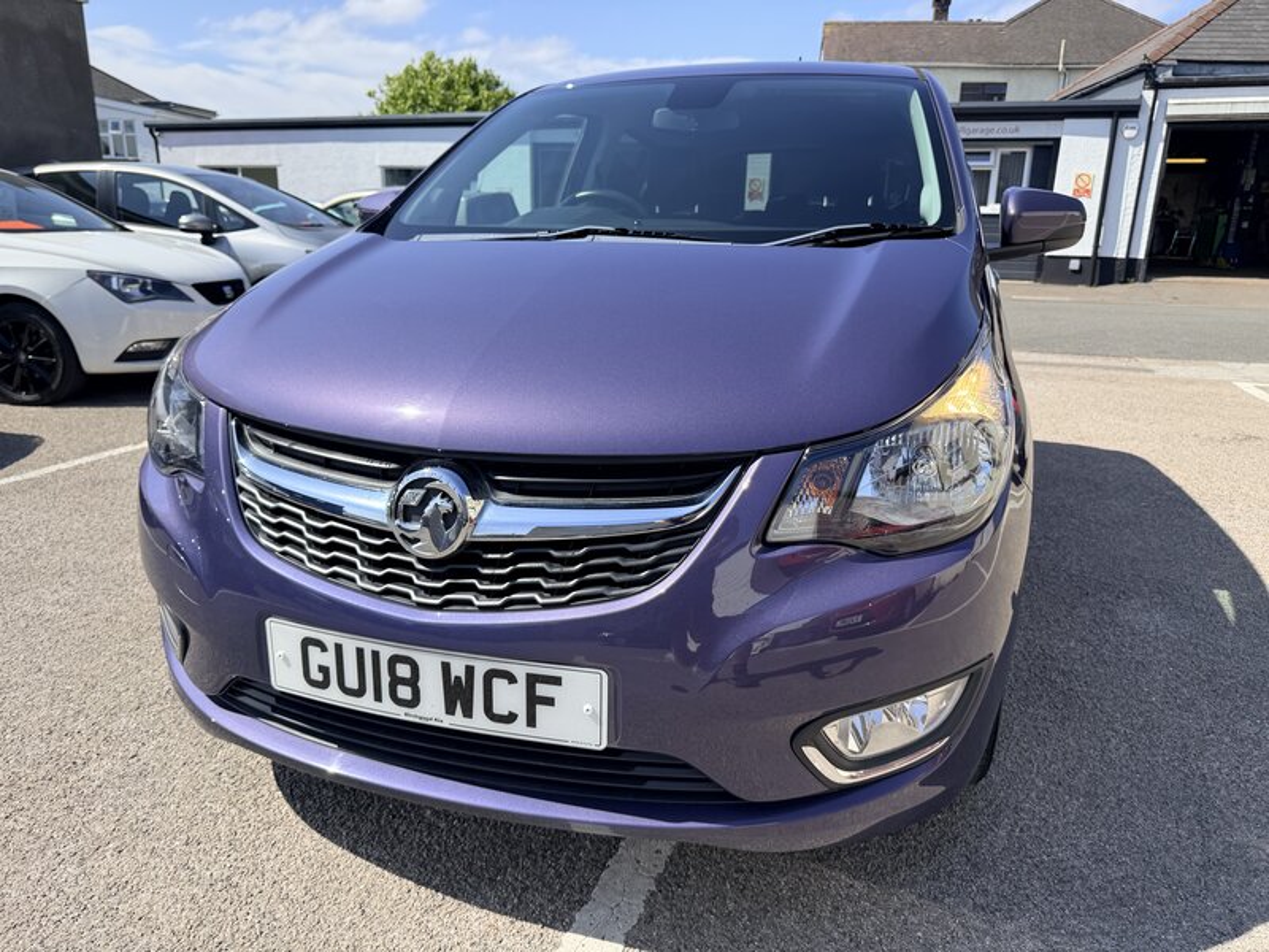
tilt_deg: -16.3
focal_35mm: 24
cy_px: 476
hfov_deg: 71.6
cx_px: 634
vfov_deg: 56.8
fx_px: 880
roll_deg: -1.5
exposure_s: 1/3584
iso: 100
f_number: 1.78
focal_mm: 6.76
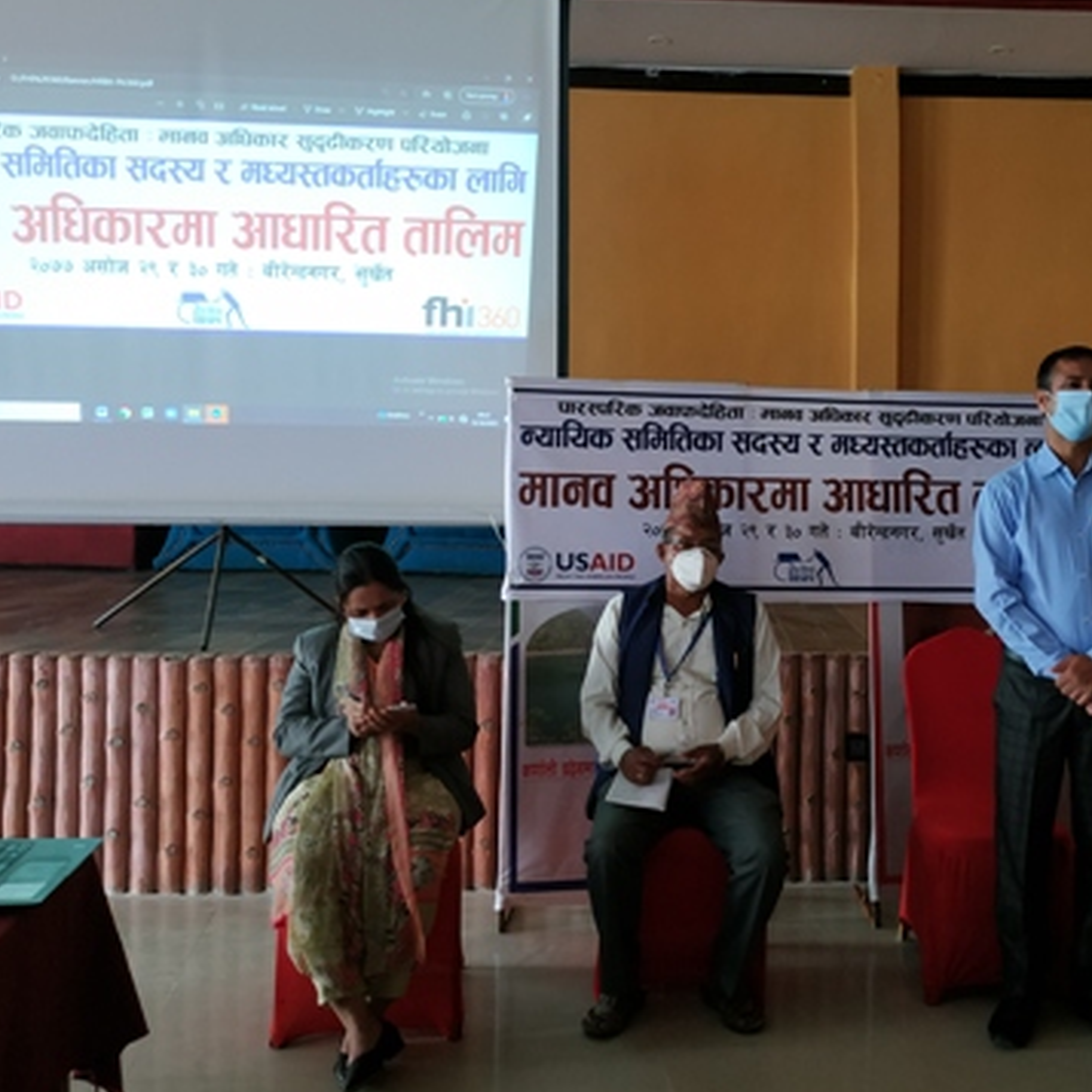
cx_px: 722
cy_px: 465
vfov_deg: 43.7
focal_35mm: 38
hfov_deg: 43.3
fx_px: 1356
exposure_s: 1/25
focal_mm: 3.94
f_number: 1.9
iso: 320
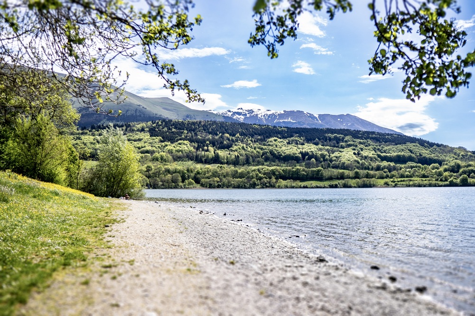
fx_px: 317
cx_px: 238
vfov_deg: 53.1
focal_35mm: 24
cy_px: 158
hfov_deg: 73.8
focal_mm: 16
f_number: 1.6
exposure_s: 1/3200
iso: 100
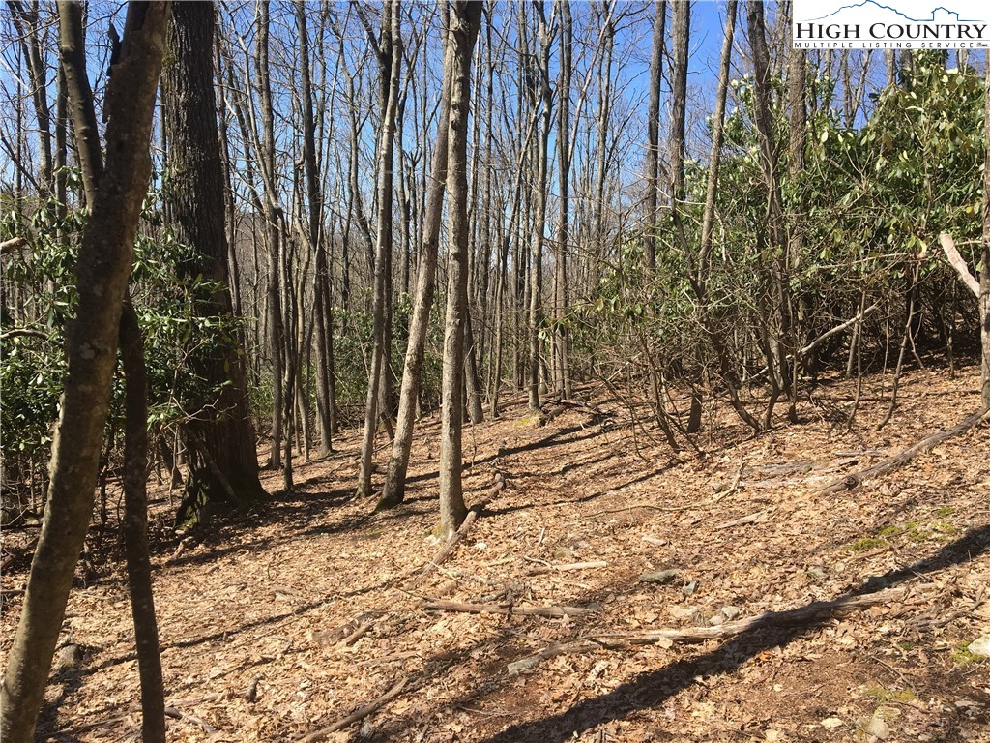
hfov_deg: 61.7
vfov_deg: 48.2
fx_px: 829
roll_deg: -4.1
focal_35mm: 29
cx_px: 495
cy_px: 372
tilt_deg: -7.2
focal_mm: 4.15
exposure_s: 1/801
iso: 25
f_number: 2.2
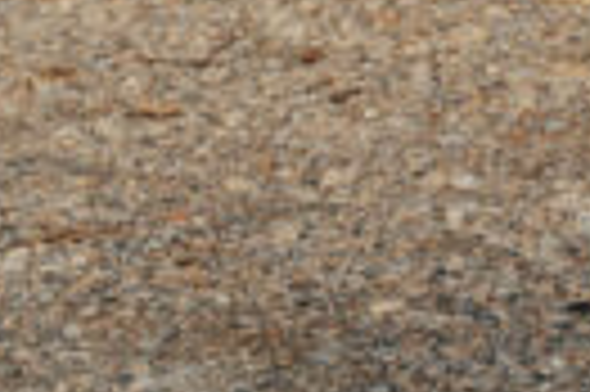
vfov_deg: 4.5
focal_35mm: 291
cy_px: -908
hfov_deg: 6.8
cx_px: 1230
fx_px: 4769
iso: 125
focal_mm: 37.3
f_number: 2.8
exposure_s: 1/500
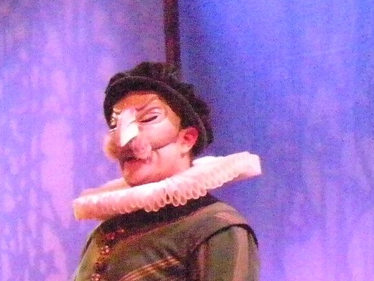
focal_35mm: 182
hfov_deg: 10.6
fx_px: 1967
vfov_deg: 8.0
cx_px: -136
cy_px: 432
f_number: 3.5
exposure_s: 1/44.4
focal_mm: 9.8
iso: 2000
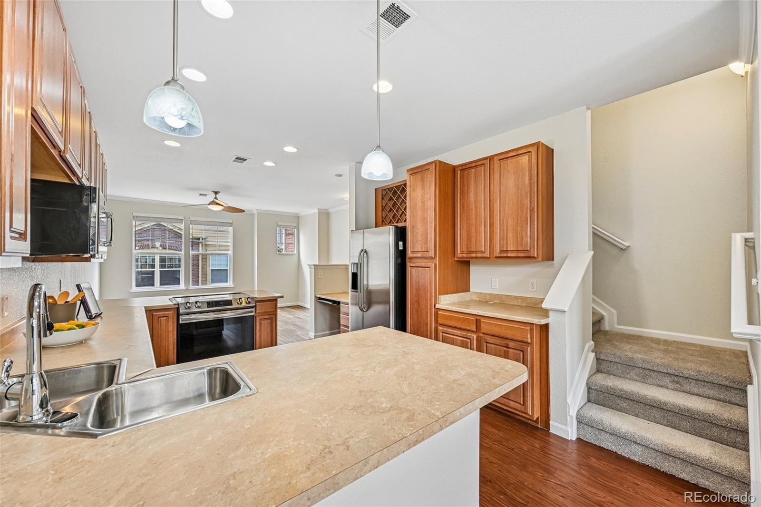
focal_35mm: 14
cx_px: 380
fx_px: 296
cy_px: 254
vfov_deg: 81.2
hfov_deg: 104.3
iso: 280
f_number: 10
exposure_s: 1/15
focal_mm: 14
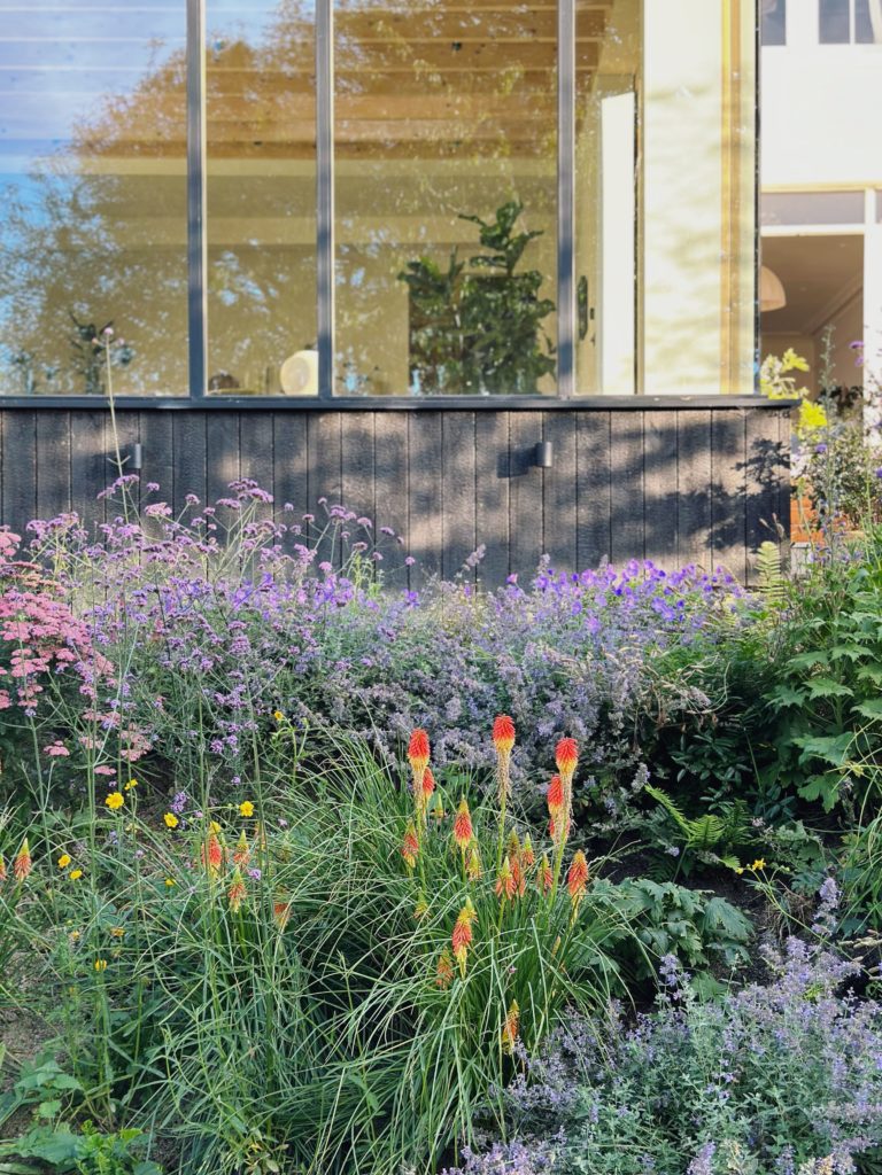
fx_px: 1631
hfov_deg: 30.3
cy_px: 588
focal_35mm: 48
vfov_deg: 39.7
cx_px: 441
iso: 80
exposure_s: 1/248
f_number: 1.78
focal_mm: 6.86
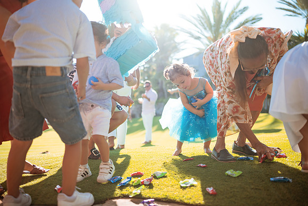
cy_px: 103
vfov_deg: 37.9
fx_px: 300
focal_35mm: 35
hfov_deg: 54.4
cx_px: 154
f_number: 1.8
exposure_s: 1/1600
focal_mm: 35
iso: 100
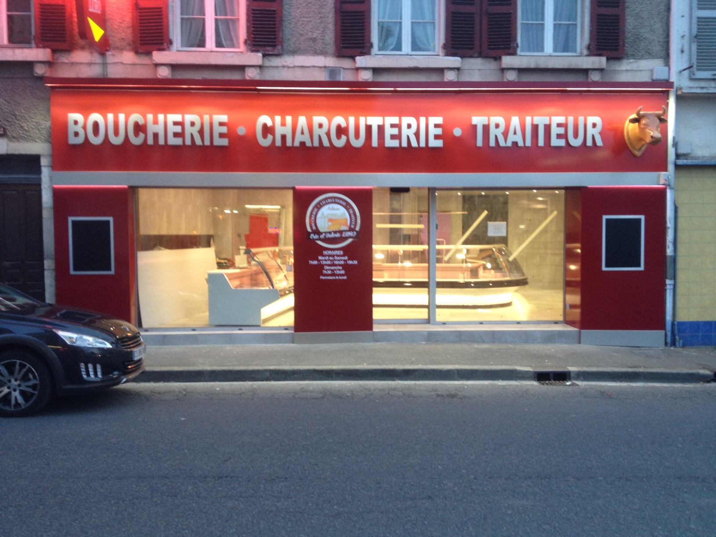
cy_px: 268
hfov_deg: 52.6
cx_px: 358
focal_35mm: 35
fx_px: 724
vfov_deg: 40.7
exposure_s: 1/20
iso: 64
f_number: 2.4
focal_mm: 4.28
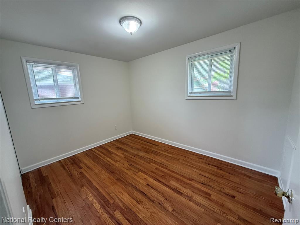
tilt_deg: -9.2
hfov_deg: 102.1
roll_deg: +2.4
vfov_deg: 85.7
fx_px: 121
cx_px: 150
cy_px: 112
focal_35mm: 14
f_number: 2.2
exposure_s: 1/120
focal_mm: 2.22
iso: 320
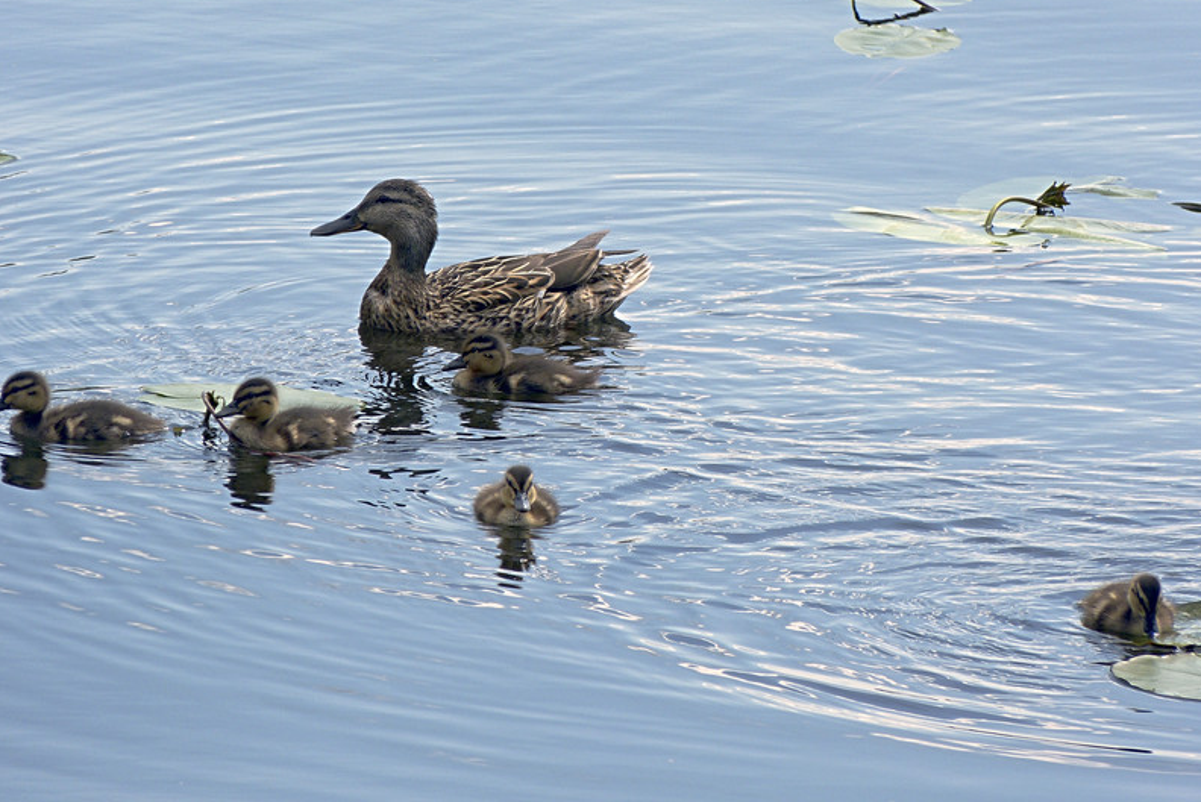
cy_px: 348
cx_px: 607
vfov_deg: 2.3
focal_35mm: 598
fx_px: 19960
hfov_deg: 3.4
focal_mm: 91
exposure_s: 1/500
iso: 100
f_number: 4.6
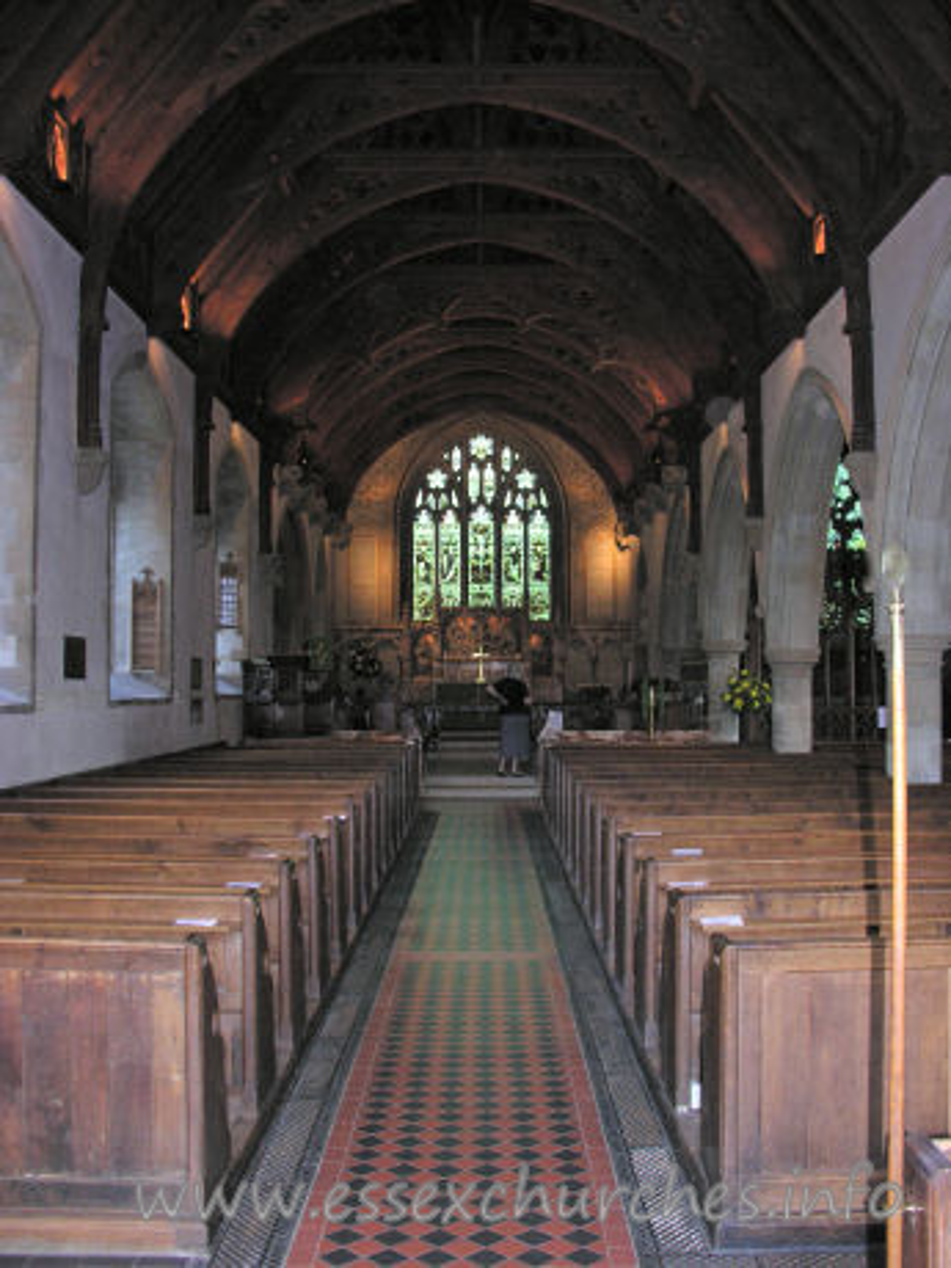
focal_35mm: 35
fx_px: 1282
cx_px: 476
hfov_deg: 40.7
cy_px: 634
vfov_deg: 52.6
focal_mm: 8.9
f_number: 2.8
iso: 200
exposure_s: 1/60.1
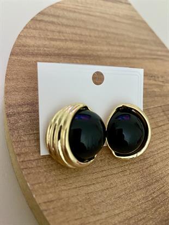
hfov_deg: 54.9
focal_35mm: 25
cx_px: 84
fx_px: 163
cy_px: 112
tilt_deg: -49.1
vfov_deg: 69.4
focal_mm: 4.25
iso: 500
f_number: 1.8
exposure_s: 1/25
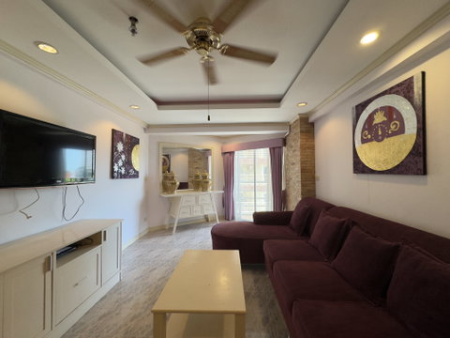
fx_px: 182
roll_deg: +0.0
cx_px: 225
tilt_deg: +1.9
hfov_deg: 102.1
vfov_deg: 85.7
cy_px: 169
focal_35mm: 14
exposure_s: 1/100
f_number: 2.2
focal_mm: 2.22
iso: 100
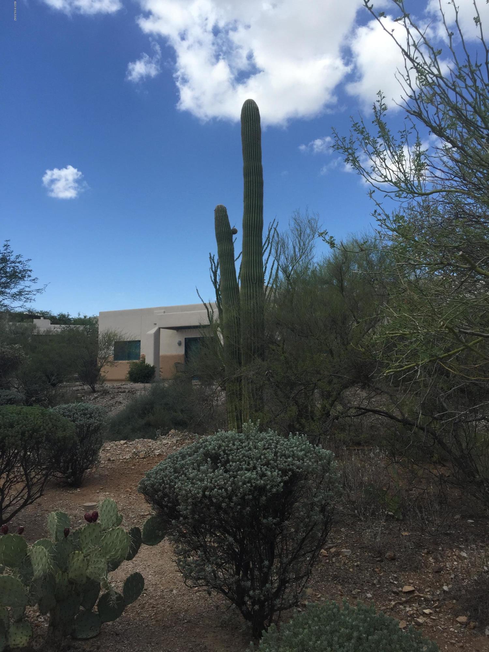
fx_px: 546
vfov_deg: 61.7
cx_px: 244
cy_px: 326
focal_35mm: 29
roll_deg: +0.3
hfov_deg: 48.2
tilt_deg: +7.0
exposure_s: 1/1522
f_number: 2.2
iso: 32
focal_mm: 4.15
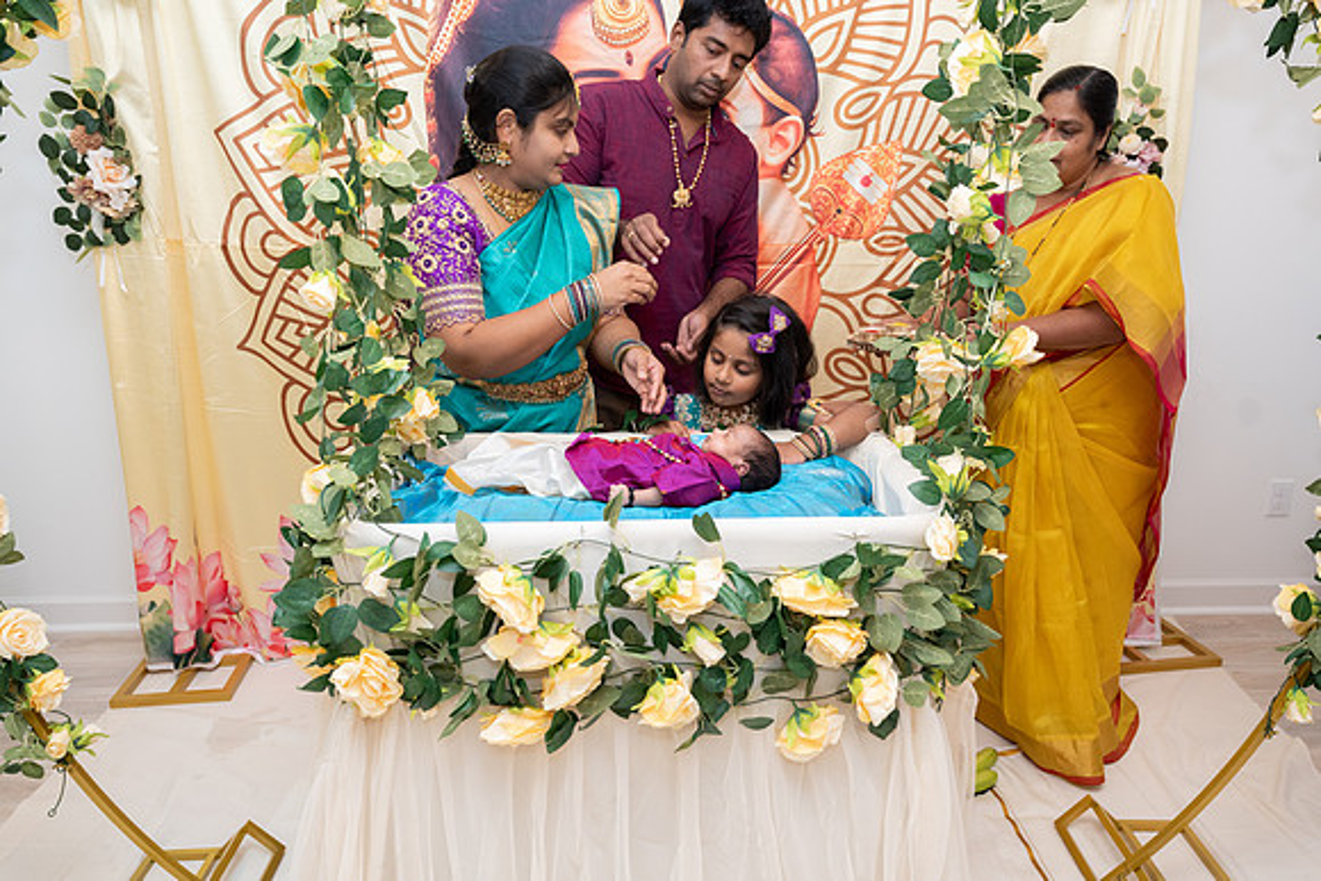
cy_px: 440
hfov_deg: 67.0
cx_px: 660
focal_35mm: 27
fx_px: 997
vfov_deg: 47.7
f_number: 3.5
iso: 500
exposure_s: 1/200
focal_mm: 27
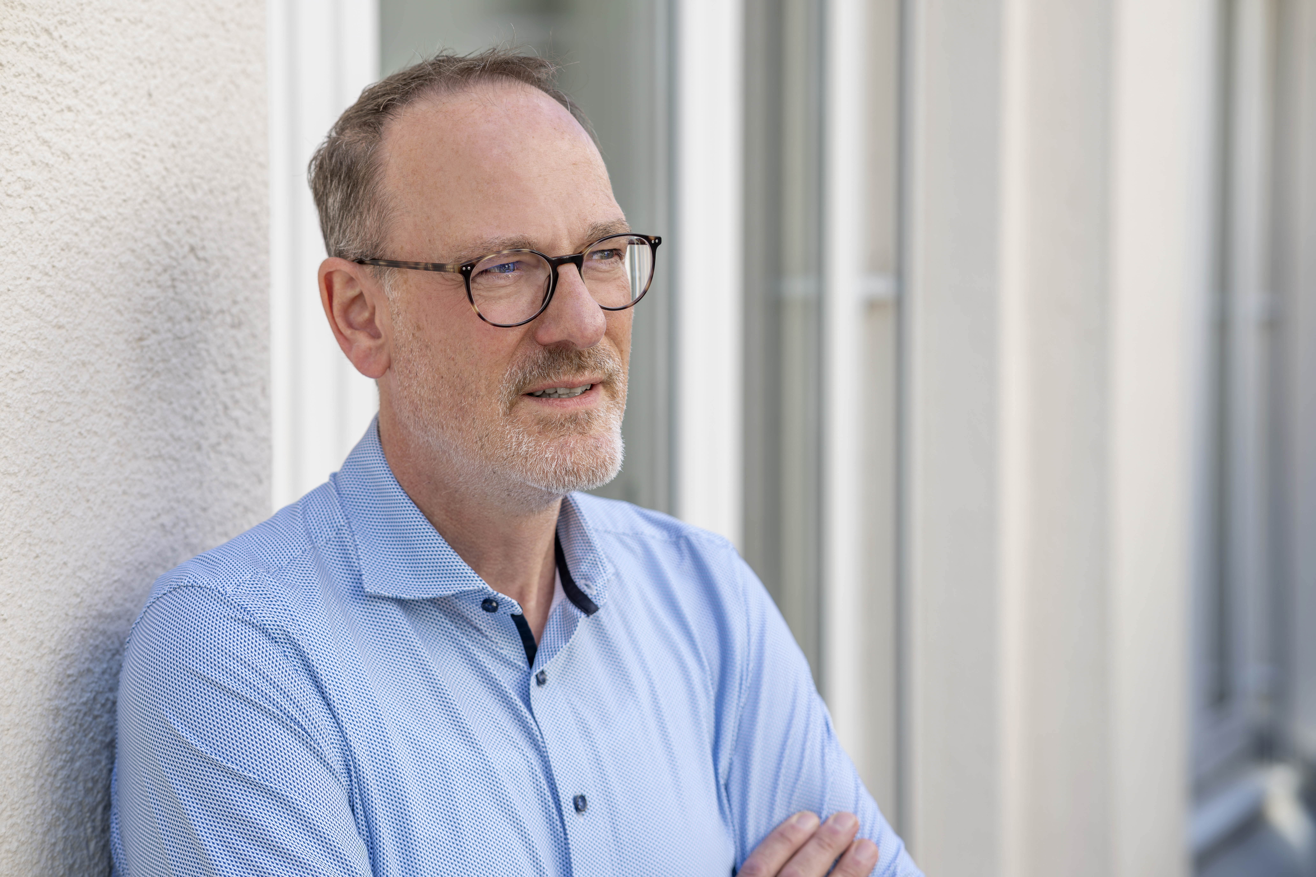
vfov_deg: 16.1
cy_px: 438
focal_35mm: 85
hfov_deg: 23.9
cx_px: 658
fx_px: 3107
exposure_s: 1/100
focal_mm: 85
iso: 50
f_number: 3.5
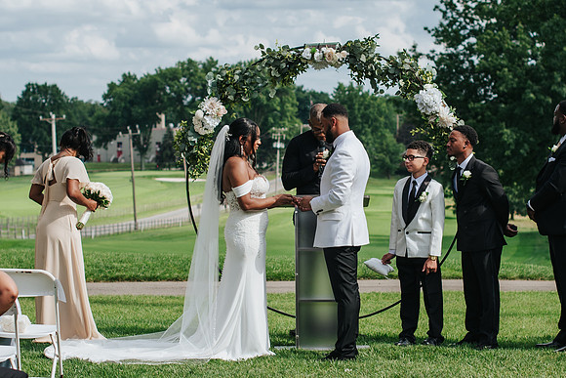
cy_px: 171
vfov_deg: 12.2
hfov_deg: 18.2
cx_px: 316
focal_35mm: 112
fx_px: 1762
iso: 125
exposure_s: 1/1600
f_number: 3.2
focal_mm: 50
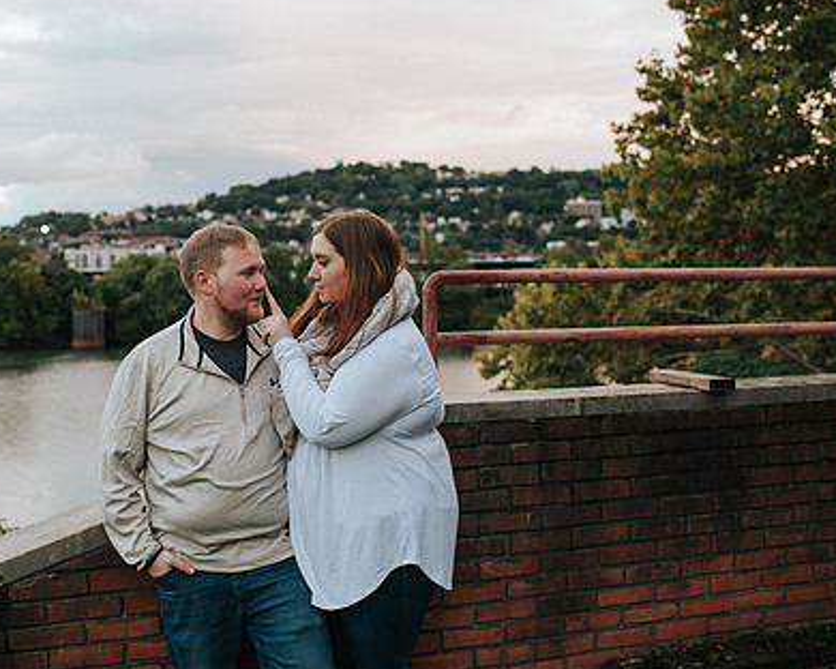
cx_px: 279
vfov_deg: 30.3
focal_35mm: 50
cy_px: 342
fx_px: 1237
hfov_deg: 36.9
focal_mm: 35
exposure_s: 1/640
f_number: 3.2
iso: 900
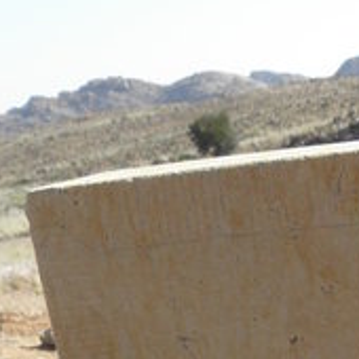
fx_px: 1267
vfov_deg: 12.8
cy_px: 836
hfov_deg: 15.3
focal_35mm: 108
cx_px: 481
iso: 64
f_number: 5.6
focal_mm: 4.6
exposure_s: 1/160
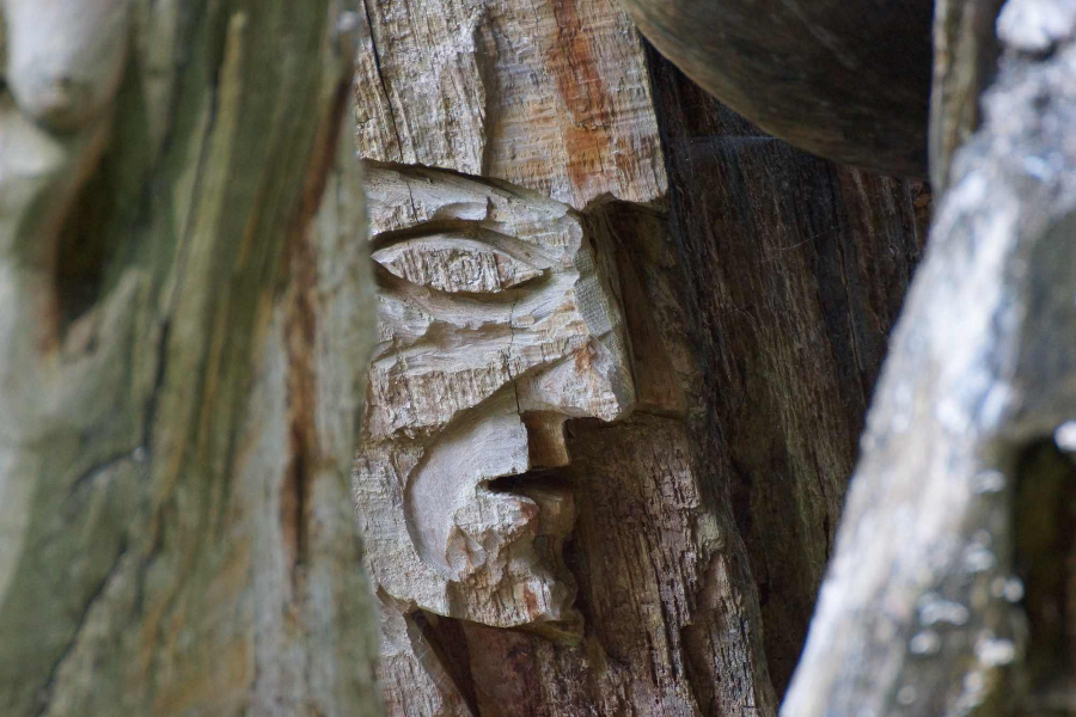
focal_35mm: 420
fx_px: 12552
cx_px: 538
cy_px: 358
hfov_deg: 4.9
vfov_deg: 3.3
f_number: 5.6
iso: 1600
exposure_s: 1/250
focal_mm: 280
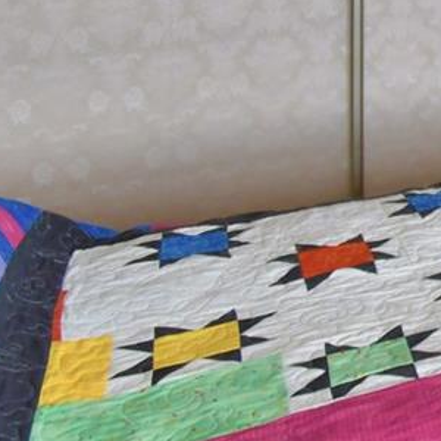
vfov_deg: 21.9
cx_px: 995
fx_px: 980
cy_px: -187
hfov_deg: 16.0
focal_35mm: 68
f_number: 4.5
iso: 400
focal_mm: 10
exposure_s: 1/50
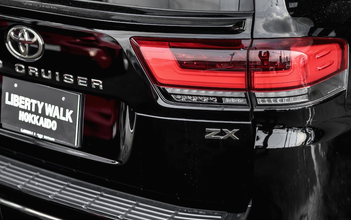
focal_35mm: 85
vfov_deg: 15.3
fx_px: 813
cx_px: 131
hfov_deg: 24.3
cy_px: 150
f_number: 1.8
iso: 200
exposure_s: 1/200
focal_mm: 50
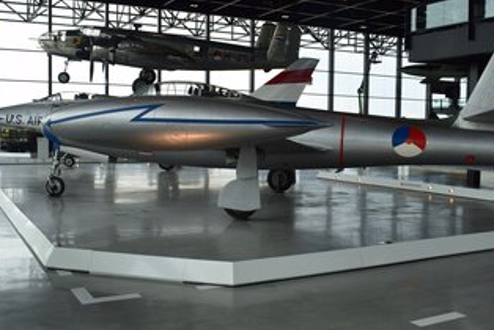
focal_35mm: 42
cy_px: 172
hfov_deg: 46.3
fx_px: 577
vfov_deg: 32.0
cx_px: 271
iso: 400
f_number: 10
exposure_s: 1/200
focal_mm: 22
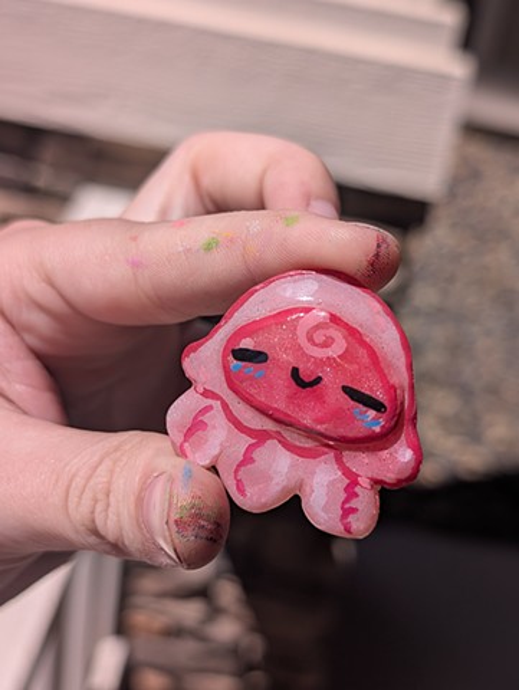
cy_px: 345
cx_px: 260
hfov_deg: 29.7
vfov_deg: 38.9
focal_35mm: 49
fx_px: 978
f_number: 1.7
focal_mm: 6.9
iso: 20
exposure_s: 1/1883
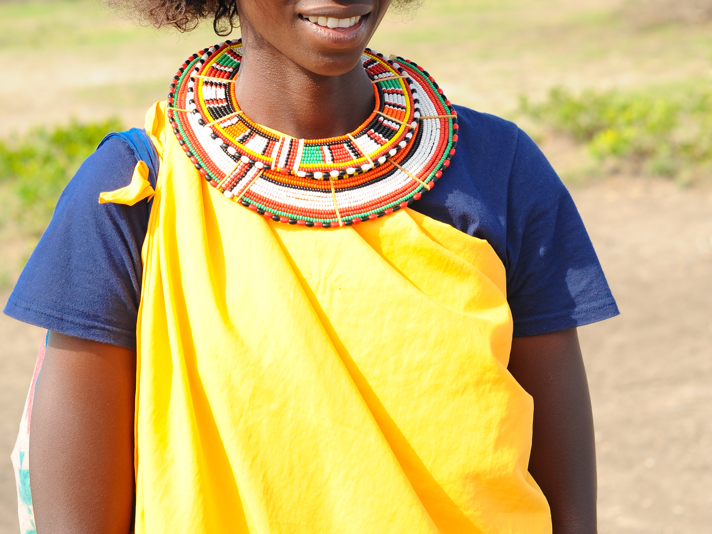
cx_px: 354
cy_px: 113
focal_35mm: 73
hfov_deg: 26.7
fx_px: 1502
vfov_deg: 20.0
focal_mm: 50
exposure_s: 1/400
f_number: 4.5
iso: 200
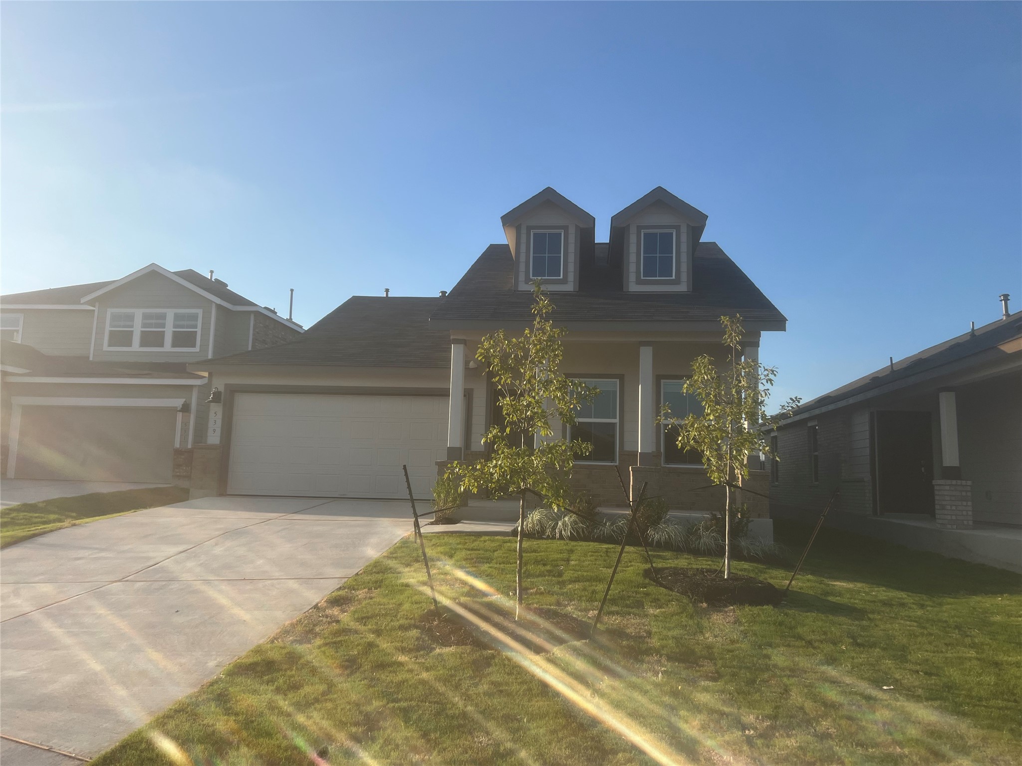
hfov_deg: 67.3
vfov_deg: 53.1
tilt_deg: +6.9
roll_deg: -1.6
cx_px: 511
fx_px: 768
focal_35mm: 26
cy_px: 383
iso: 50
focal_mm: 5.7
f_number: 1.5
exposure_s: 1/3257
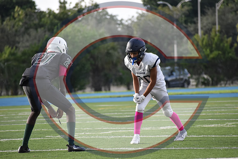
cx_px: 119
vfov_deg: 3.5
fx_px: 2579
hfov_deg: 5.3
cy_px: 80
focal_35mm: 390
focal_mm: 260
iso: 1100
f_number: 6
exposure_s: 1/500
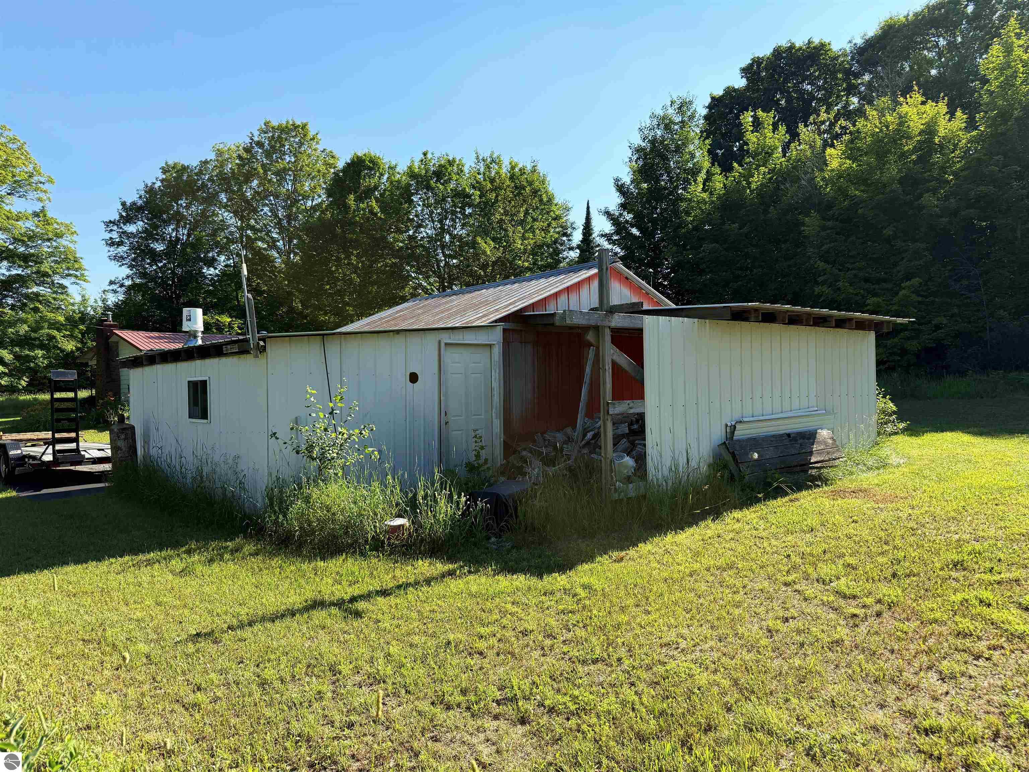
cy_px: 386
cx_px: 514
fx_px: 713
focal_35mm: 24
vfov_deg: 56.8
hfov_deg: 71.6
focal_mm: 6.76
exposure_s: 1/2801
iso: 100
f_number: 1.78
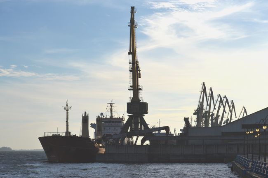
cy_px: 89
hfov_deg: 24.6
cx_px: 134
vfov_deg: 16.5
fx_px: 614
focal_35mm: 82
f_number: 10
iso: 100
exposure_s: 1/400
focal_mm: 55
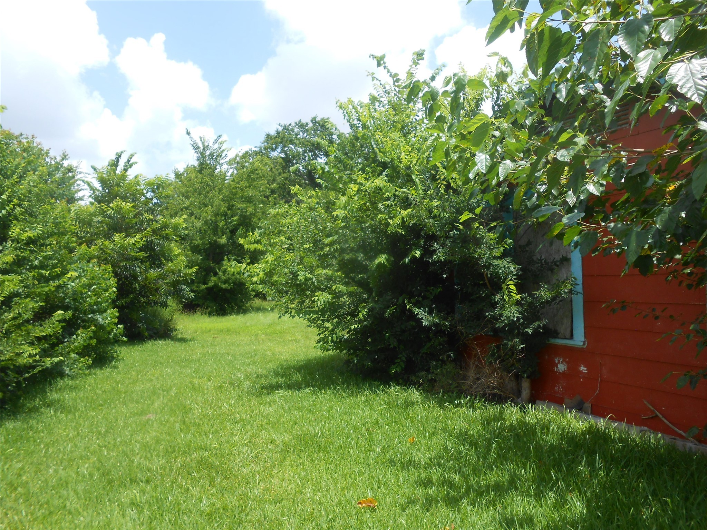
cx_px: 354
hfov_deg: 67.3
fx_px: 531
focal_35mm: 26
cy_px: 265
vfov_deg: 53.1
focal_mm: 4.6
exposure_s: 1/500
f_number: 3.5
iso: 80
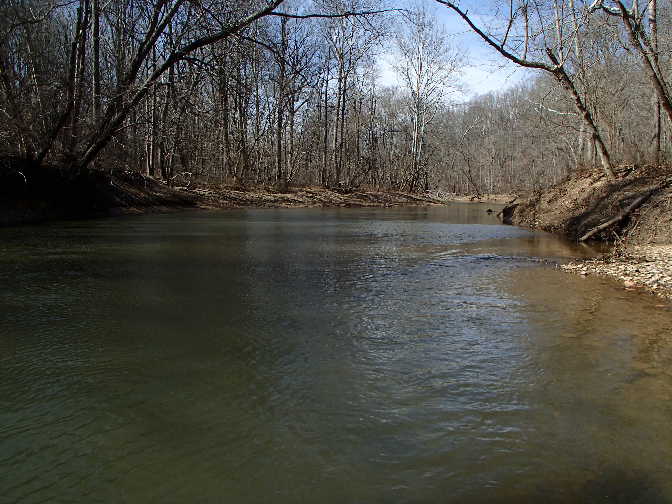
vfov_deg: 49.7
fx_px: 544
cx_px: 336
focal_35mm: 28
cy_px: 252
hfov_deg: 63.4
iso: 100
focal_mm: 5
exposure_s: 1/640
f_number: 3.9
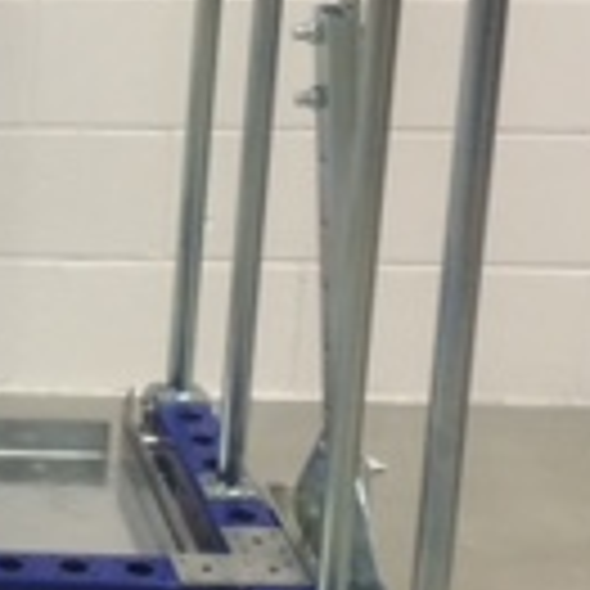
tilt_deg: -16.5
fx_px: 2410
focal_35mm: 125
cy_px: 117
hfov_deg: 12.4
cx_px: -572
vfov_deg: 13.9
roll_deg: +1.5
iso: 64
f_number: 2.2
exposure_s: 1/30
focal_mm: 4.15
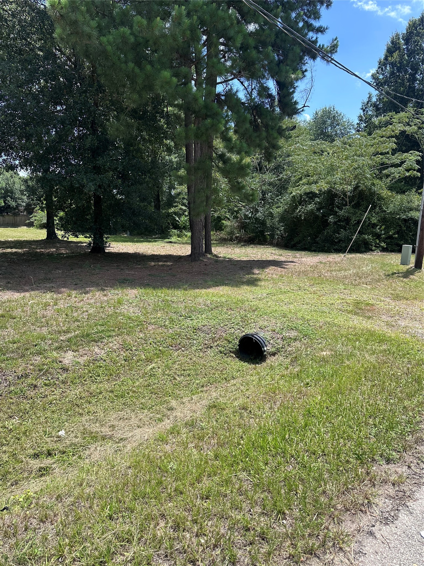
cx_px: 212
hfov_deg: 56.8
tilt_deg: -7.5
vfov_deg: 71.6
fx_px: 392
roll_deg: -3.1
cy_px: 283
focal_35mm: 24
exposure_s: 1/2203
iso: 80
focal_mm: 6.86
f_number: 1.78
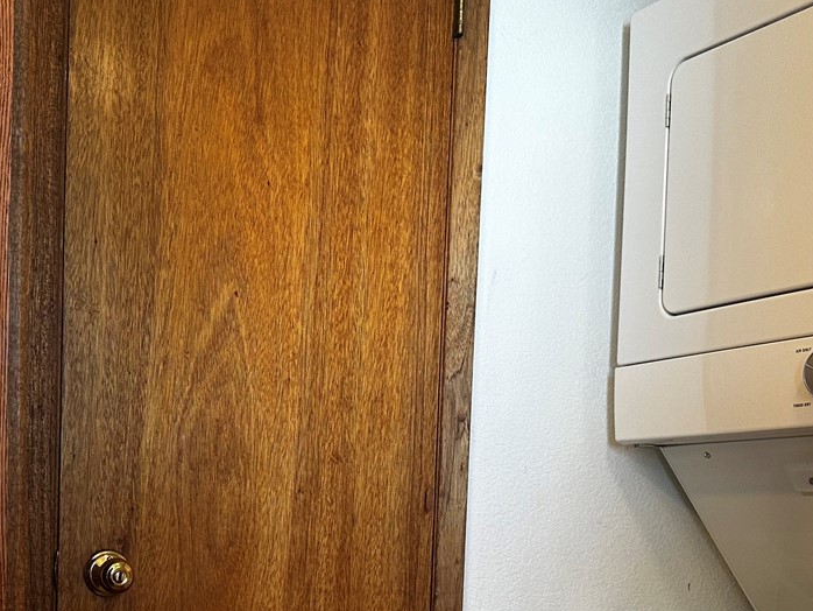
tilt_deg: -2.8
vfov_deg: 25.4
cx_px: 402
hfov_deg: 34.9
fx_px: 1292
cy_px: 596
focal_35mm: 55
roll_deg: -2.1
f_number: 1.78
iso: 160
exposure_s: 1/60
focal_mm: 6.86
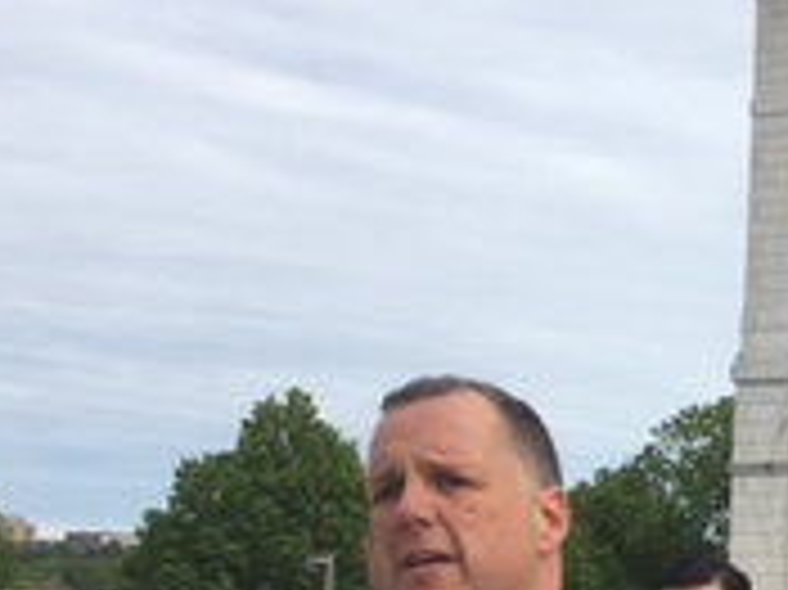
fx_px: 2411
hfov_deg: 16.3
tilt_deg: +1.3
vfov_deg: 13.7
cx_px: 1310
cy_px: 590
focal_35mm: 106
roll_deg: -2.5
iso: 25
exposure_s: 1/1876
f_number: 2.2
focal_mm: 4.15
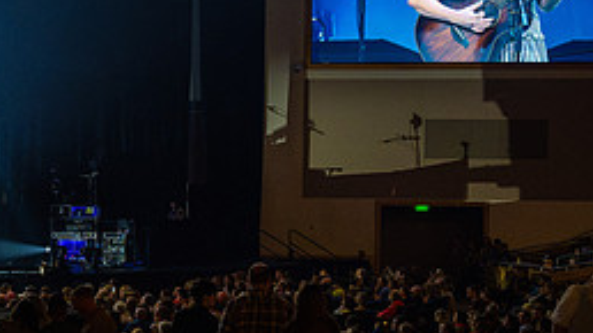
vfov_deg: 12.0
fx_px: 1588
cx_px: 45
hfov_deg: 20.7
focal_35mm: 101
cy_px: 231
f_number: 2.8
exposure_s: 1/125
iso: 1250
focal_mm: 39
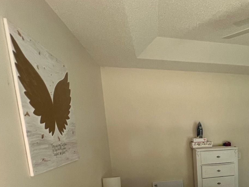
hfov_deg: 52.9
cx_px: 231
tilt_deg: -9.7
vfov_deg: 44.2
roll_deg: +1.0
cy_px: 167
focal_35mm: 29
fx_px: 209
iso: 160
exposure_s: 1/60
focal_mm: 1.57
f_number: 1.8
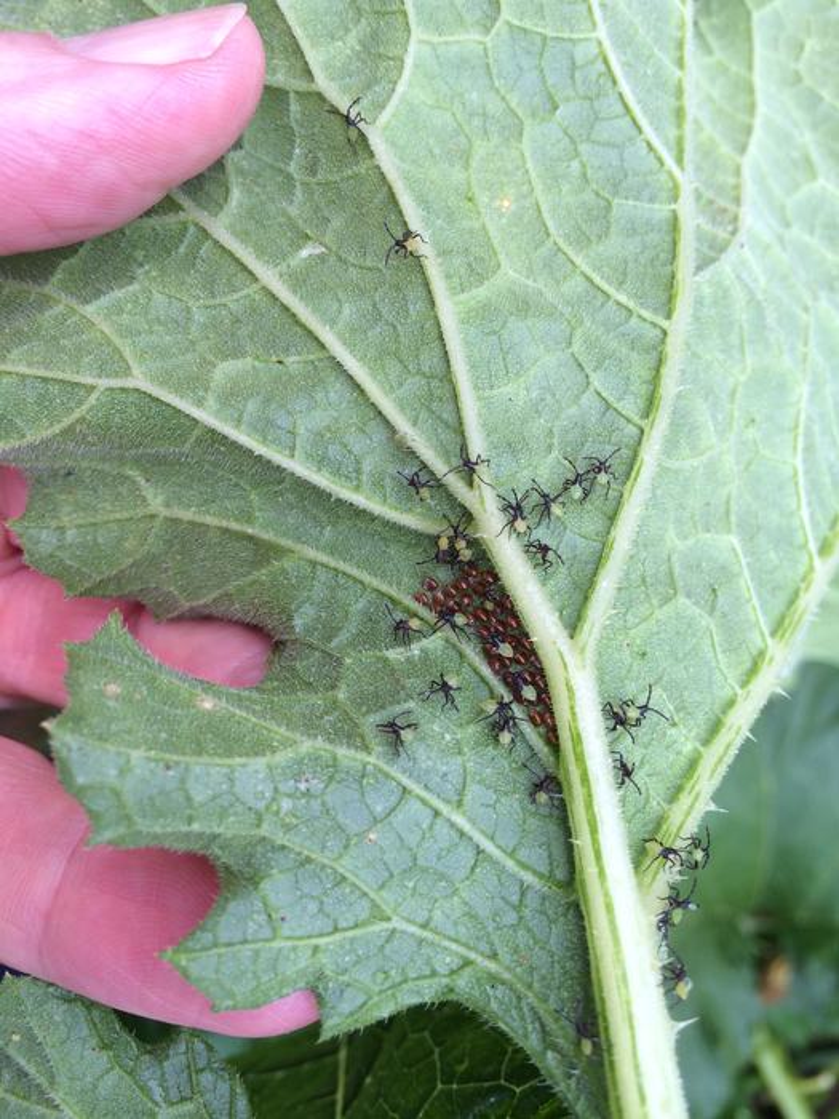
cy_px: 560
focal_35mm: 30
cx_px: 420
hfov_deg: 46.8
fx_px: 969
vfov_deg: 60.0
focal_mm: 4.12
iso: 50
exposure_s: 1/120
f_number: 2.2
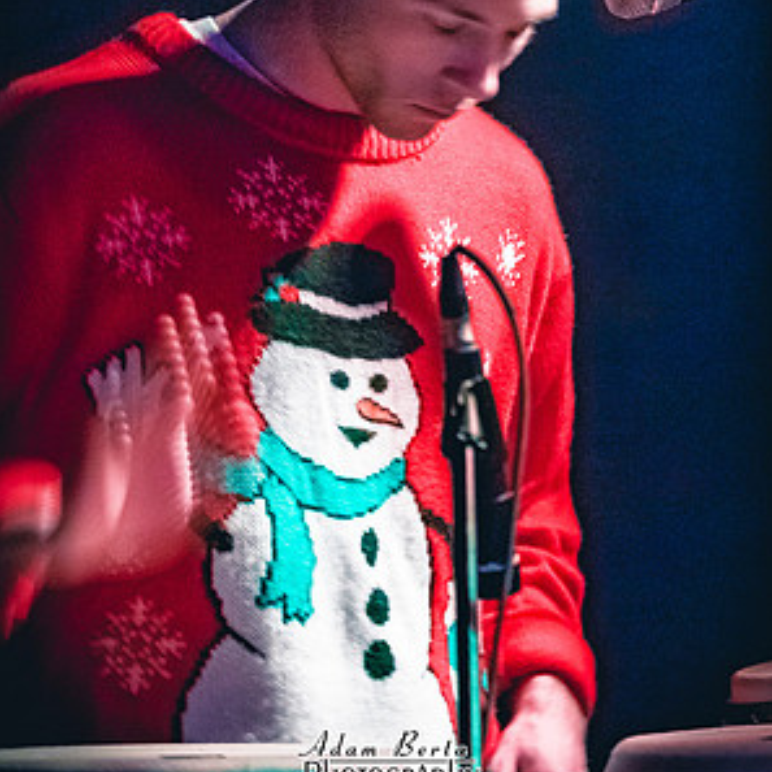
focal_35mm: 181
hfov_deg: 9.5
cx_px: 978
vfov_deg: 9.6
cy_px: 135
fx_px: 4567
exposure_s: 1/100
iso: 3200
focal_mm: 82
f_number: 2.8
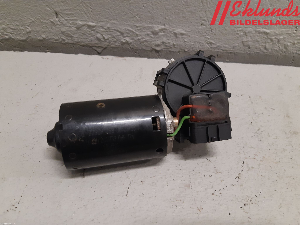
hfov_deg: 67.3
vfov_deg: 53.1
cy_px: 112
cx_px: 150
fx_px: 225
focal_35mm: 26
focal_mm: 3.93
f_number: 1.7
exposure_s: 1/50
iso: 200
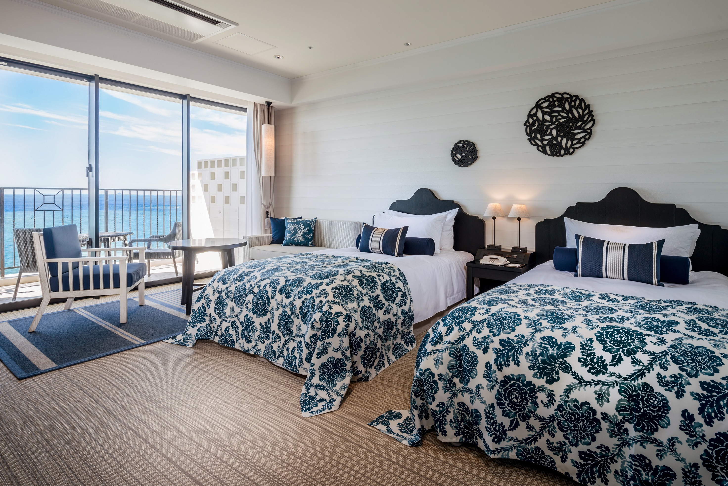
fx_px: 364
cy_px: 243
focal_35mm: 18
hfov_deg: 90.0
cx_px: 364
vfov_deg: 67.4
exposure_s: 1/20
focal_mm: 18
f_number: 11
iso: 100
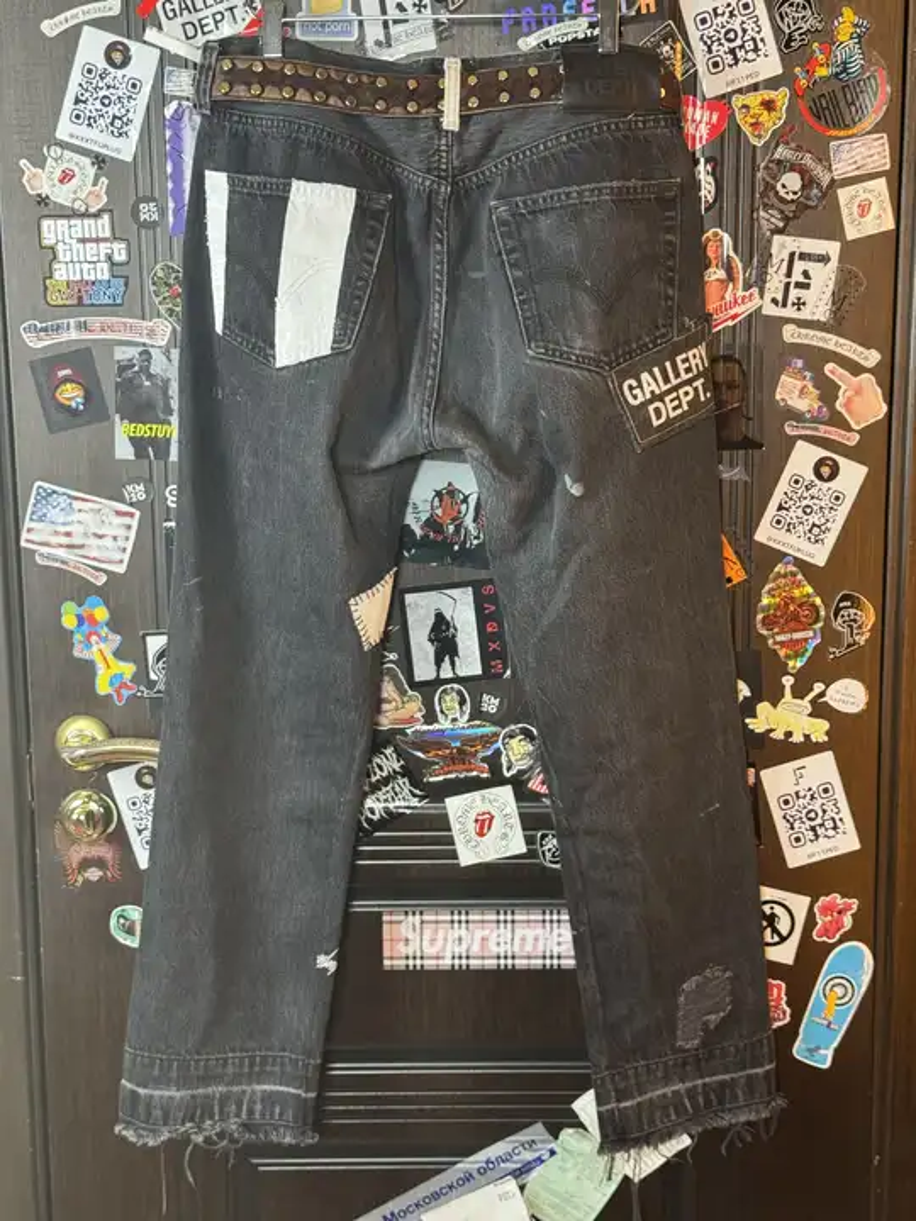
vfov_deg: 39.7
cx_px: 458
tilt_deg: -9.1
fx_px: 1694
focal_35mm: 48
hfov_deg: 30.3
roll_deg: +0.3
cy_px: 610
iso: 160
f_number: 1.78
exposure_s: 1/50
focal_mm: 6.76
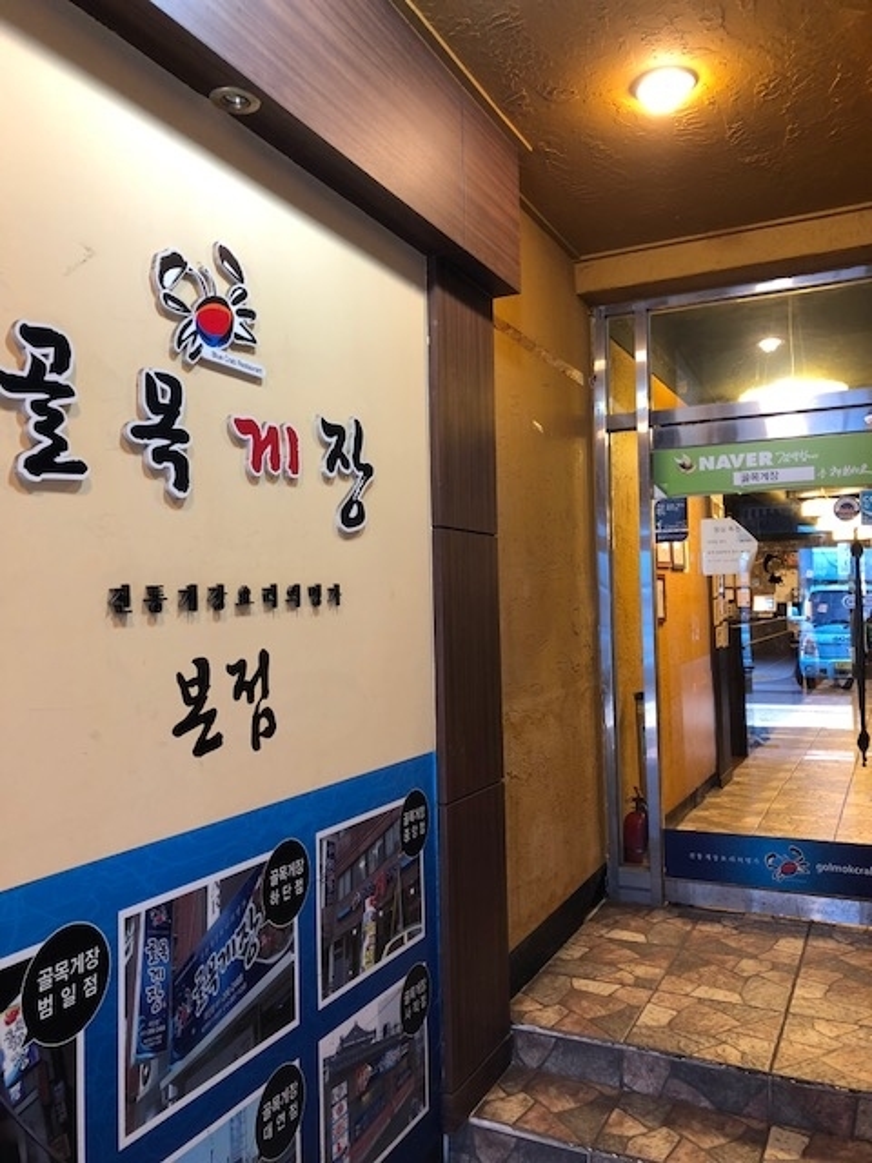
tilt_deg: +3.6
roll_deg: -0.3
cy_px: 582
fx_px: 940
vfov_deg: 63.4
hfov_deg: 49.7
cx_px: 436
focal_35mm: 28
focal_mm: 3.99
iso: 40
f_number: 1.8
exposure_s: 1/15
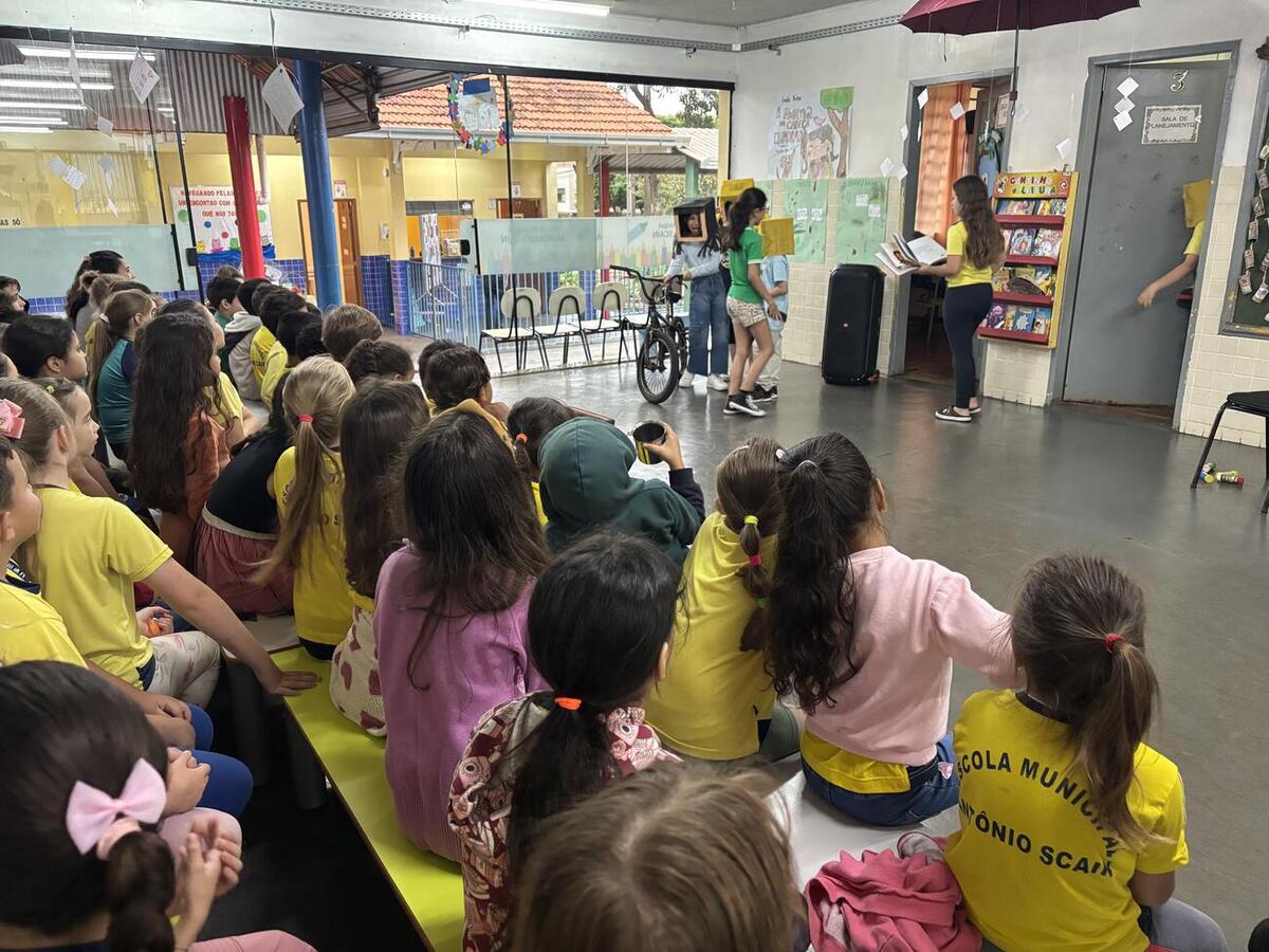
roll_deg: +0.7
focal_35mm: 26
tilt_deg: -16.7
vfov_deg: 53.1
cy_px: 476
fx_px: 953
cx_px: 634
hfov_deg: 67.3
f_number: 1.6
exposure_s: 1/60
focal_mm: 5.96
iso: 500
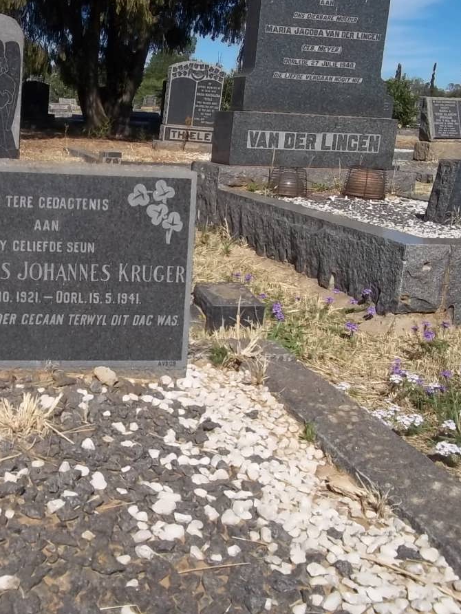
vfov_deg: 43.8
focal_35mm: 43
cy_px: 305
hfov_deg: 32.5
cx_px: 81
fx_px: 763
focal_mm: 5.7
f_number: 5.5
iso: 80
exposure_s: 1/800
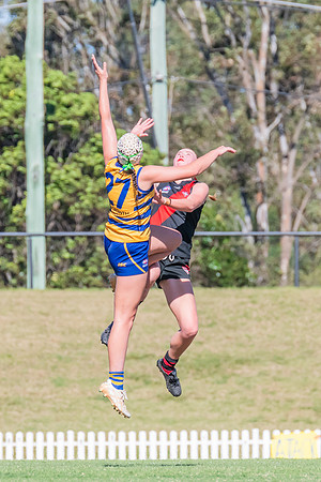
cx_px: 196
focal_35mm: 925
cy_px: 266
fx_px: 12368
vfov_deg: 2.2
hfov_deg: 1.5
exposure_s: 1/1250
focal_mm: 420
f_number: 11
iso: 800
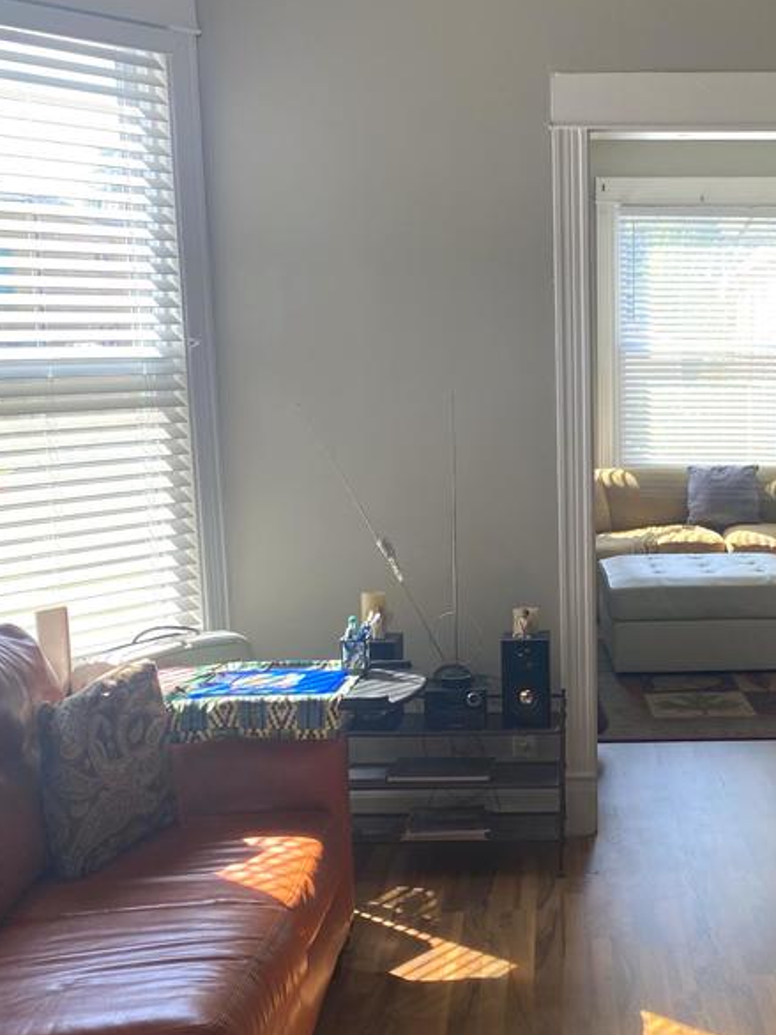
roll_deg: +0.6
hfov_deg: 29.7
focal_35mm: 48
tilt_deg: -9.9
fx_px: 1434
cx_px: 592
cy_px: 609
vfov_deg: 39.5
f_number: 1.8
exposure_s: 1/122
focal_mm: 4.25
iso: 32
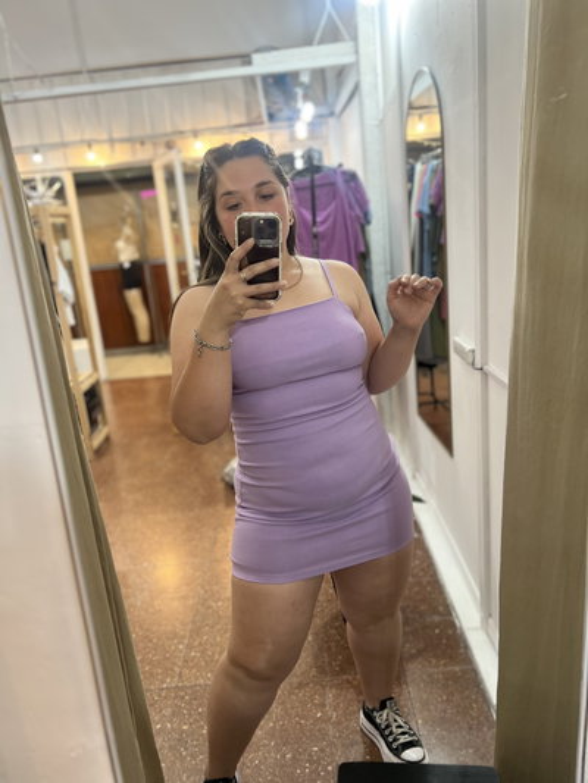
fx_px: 589
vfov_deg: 67.3
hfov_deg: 53.1
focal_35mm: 26
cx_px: 294
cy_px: 392
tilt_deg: -14.4
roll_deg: +6.2
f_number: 1.5
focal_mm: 5.7
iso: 80
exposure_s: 1/50
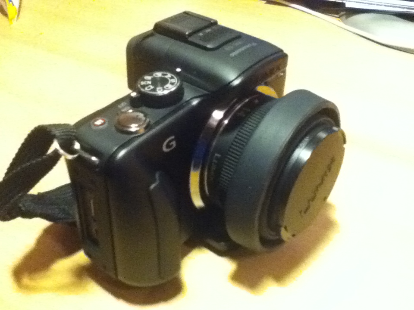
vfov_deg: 44.2
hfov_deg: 56.8
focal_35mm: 32
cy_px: 155
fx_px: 383
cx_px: 207
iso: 1000
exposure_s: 1/15
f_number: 2.4
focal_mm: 3.85
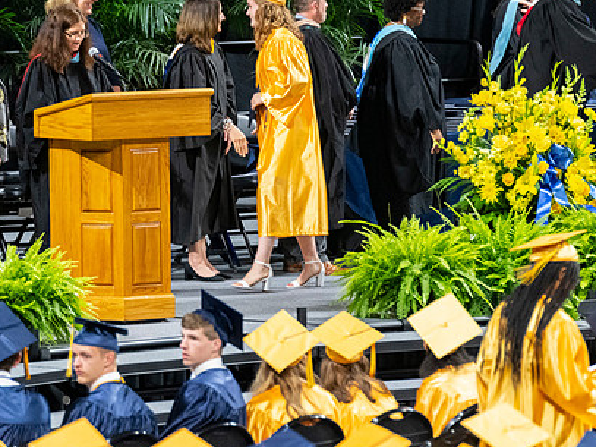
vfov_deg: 3.8
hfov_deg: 5.1
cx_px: 146
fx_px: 6713
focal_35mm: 390
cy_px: 147
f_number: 4
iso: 2000
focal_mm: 190
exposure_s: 1/200
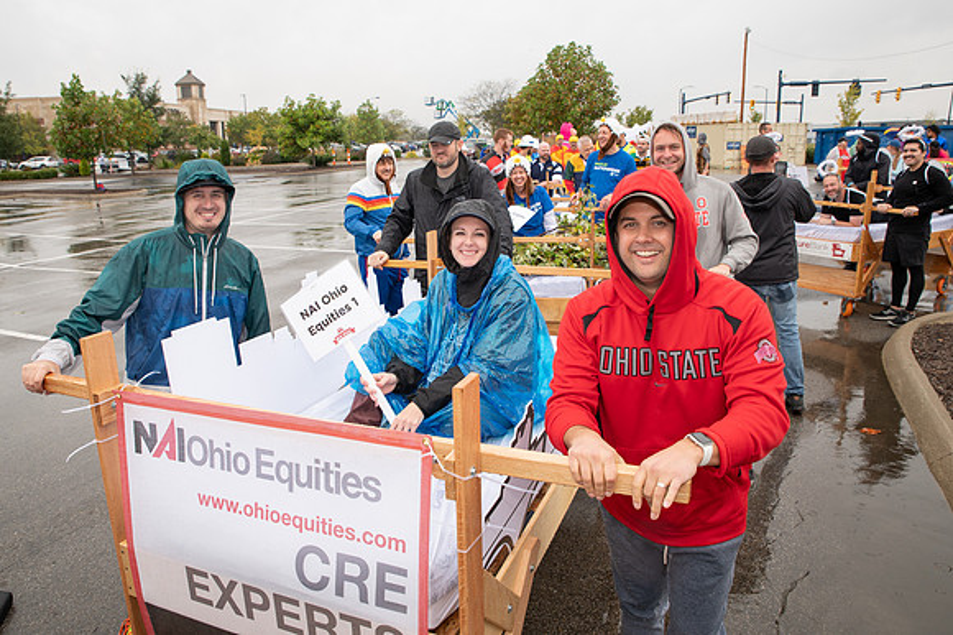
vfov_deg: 50.9
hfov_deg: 71.1
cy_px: 302
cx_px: 453
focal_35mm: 25
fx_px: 666
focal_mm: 24
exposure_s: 1/200
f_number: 6.3
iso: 400
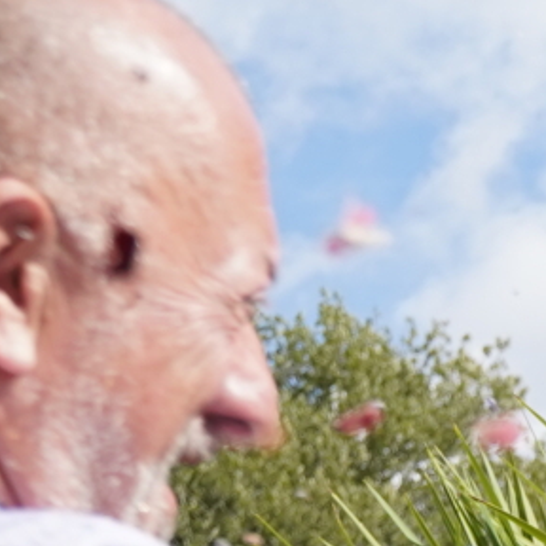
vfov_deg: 7.2
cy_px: 1430
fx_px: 4002
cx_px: 1841
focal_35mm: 224
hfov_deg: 6.8
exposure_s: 1/2000
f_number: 4
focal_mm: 29.7
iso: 320
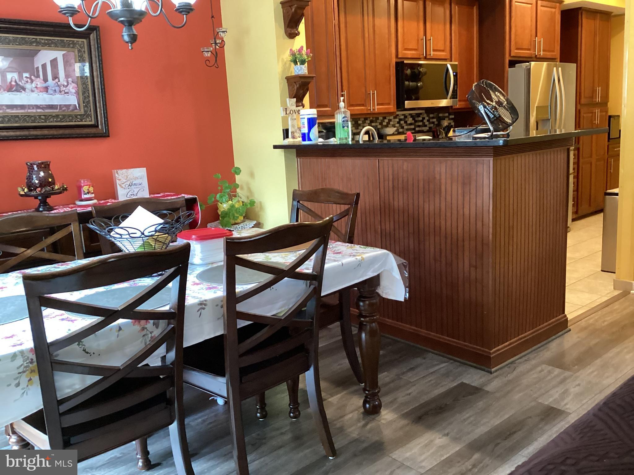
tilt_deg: -12.5
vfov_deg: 45.4
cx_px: 317
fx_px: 568
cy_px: 238
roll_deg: +1.8
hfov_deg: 58.4
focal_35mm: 31
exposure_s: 1/40
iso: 320
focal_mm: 3.3
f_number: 2.4
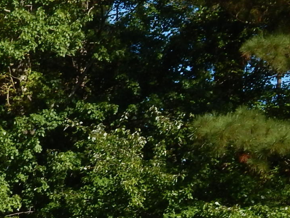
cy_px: 359
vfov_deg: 8.1
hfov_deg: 10.5
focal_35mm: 178
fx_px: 1491
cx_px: -204
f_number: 3.6
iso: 125
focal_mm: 7.7
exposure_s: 1/1000
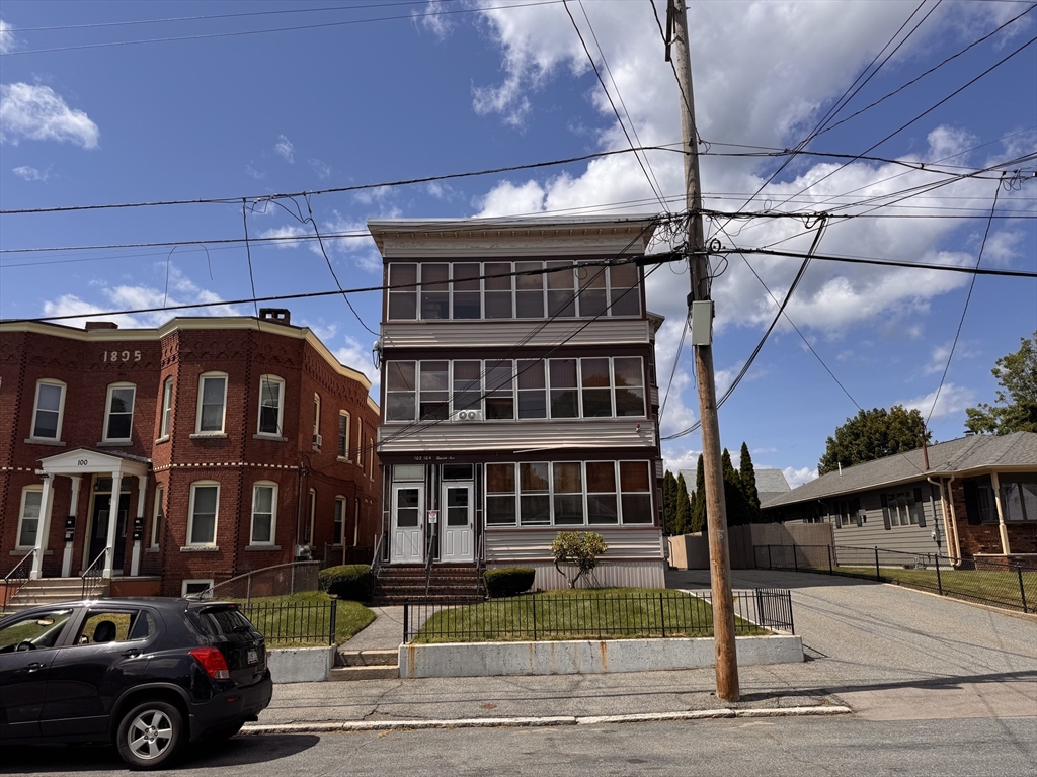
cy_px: 388
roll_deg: +0.4
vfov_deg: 56.8
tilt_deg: +12.8
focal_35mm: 24
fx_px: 719
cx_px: 518
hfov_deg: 71.6
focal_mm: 6.76
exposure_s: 1/5814
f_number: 1.78
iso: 80
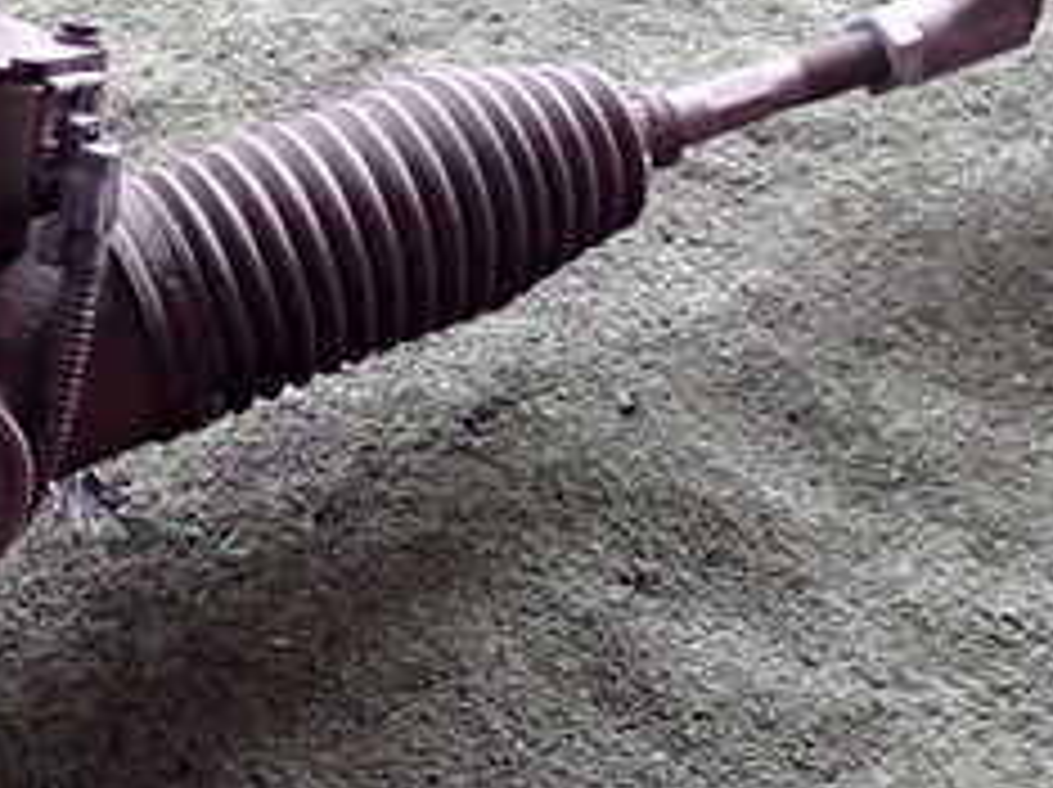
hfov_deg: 25.0
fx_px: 2340
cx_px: 220
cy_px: 234
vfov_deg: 19.0
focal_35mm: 77
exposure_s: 1/30
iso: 640
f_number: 2.3
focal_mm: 5.4
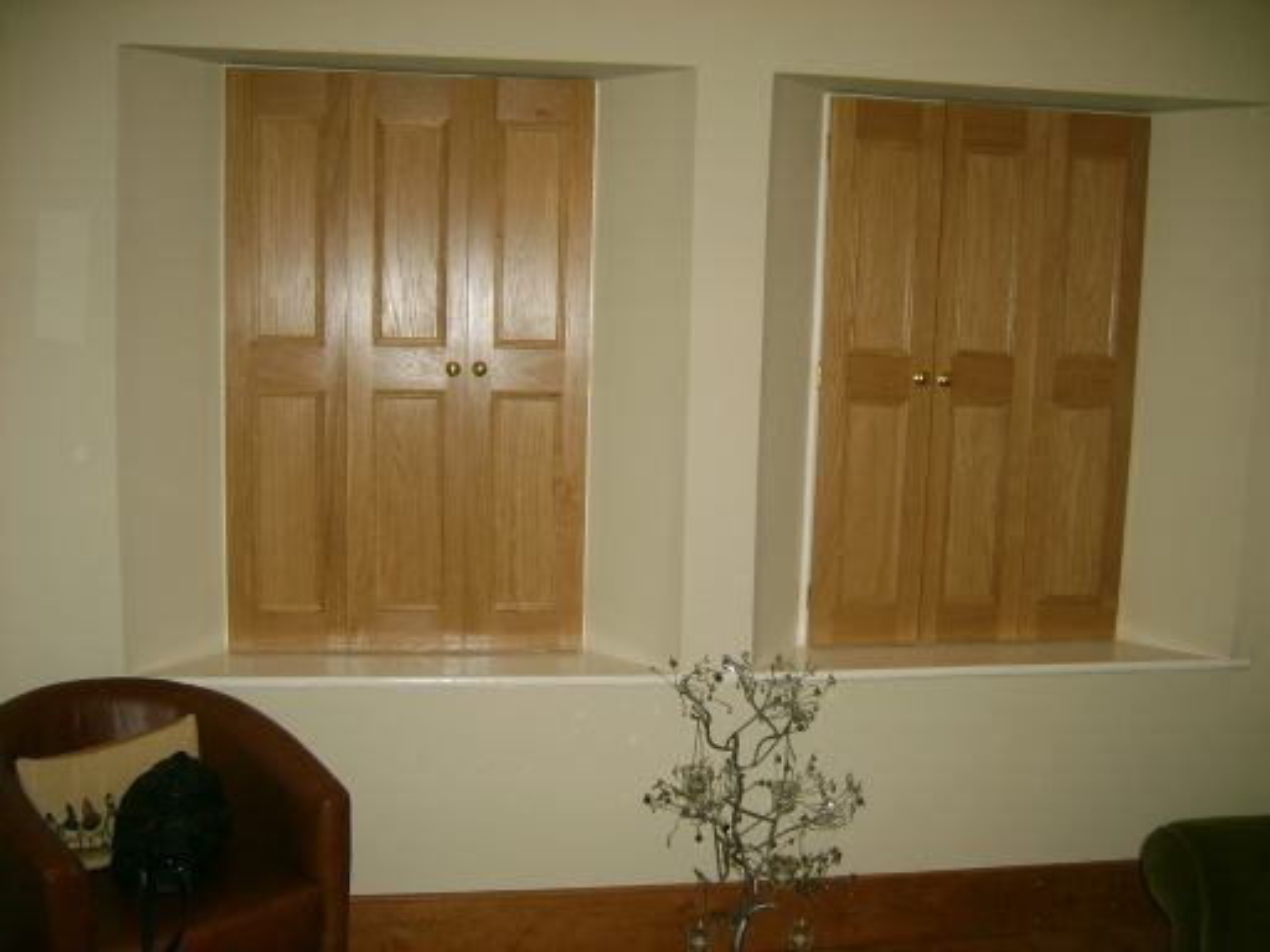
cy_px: 476
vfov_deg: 40.7
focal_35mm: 35
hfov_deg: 52.6
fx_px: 1284
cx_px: 635
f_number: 2.8
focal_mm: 5.8
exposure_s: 1/30
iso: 100
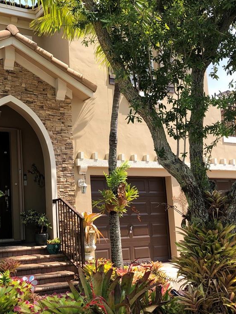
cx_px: 70
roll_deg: +2.5
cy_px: 175
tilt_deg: +7.0
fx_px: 409
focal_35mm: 45
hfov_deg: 31.8
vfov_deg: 42.0
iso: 20
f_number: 1.8
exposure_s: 1/759
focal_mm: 3.99
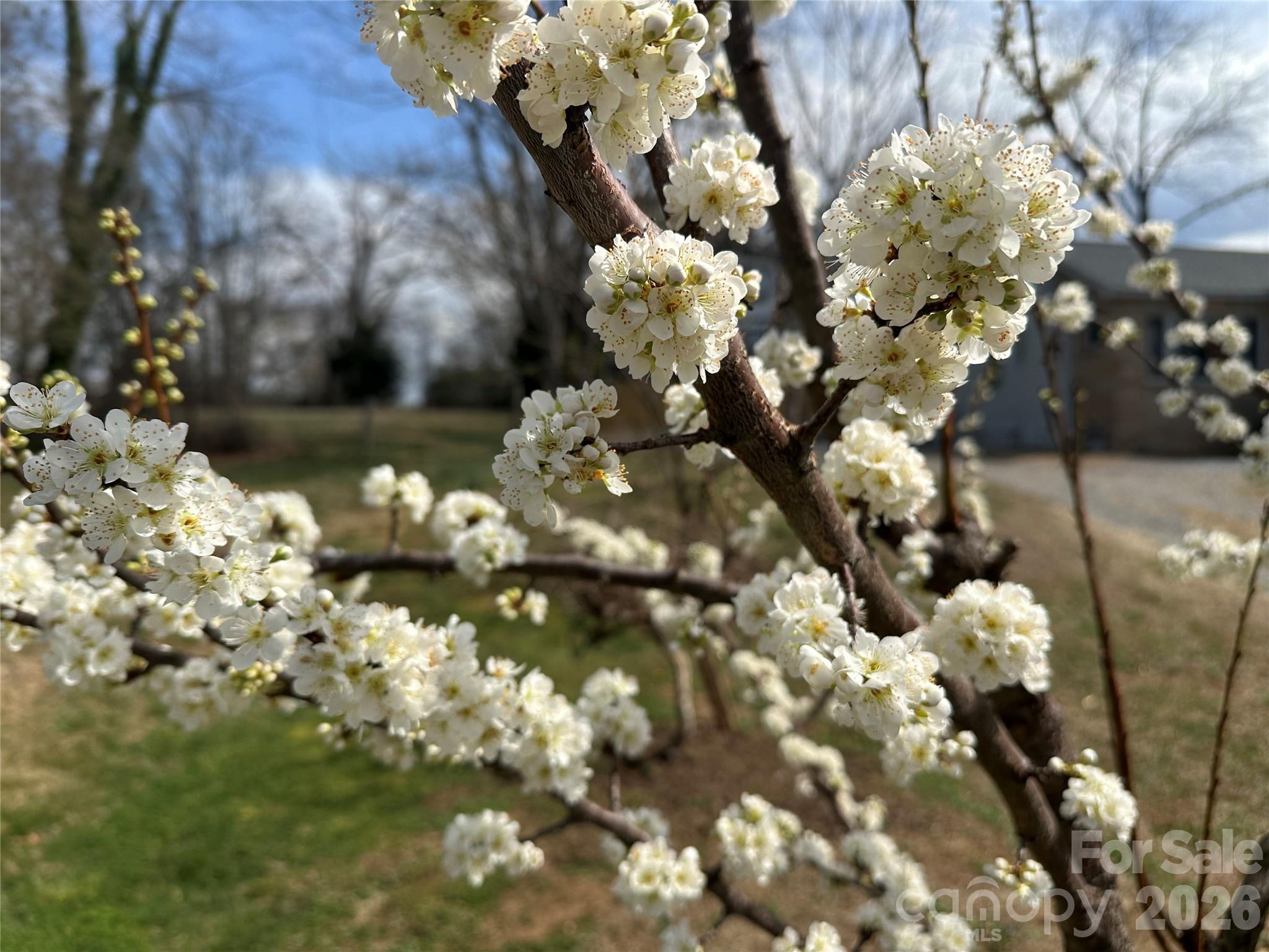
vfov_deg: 56.8
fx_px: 880
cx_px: 634
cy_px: 476
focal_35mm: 24
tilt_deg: +0.4
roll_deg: -0.4
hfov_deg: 71.6
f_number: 1.78
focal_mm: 6.86
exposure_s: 1/7042
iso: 80
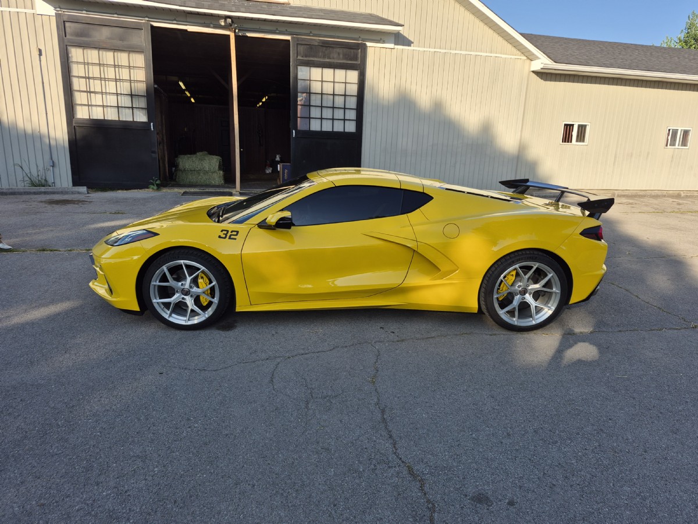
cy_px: 262
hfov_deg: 73.9
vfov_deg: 58.9
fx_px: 464
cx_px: 349
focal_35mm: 23
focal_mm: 5.4
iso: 25
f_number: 1.8
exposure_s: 1/912
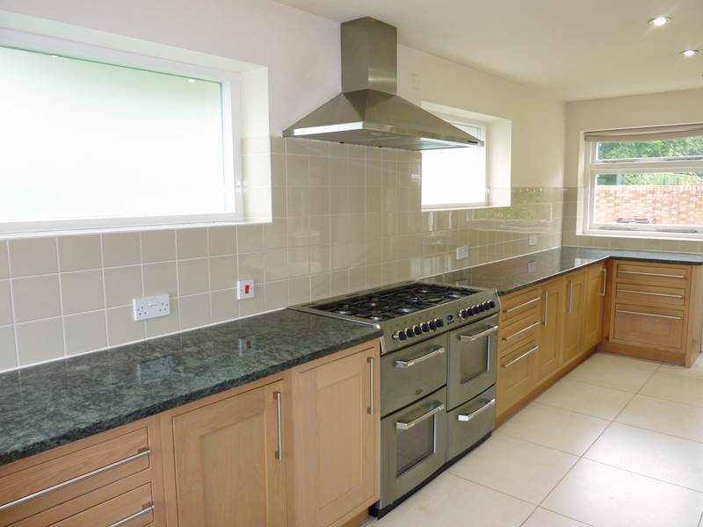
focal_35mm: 25
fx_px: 508
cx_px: 352
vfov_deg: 54.9
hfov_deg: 69.4
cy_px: 264
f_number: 3.3
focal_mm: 4.1
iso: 100
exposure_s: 1/30
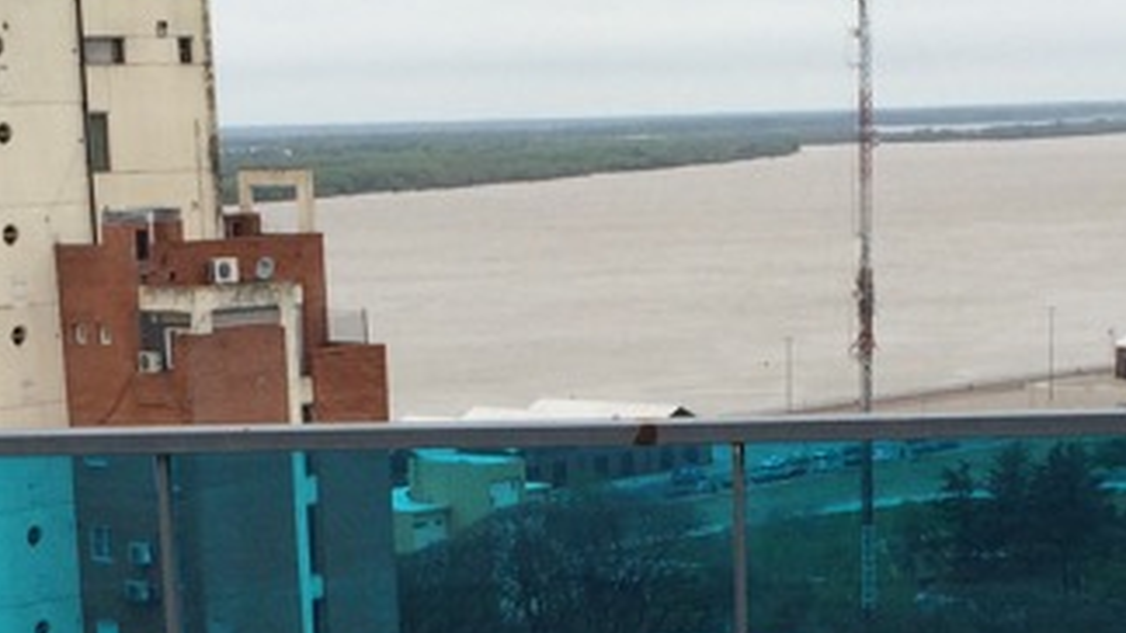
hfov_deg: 21.4
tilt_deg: -14.6
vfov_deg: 11.7
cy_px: 845
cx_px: 584
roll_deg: +0.3
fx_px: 2985
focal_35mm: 100
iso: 32
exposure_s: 1/604
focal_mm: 4.15
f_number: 2.2
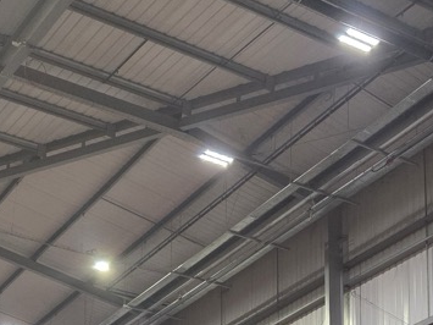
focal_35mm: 83
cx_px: 288
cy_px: 564
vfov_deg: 15.5
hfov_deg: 23.5
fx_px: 1038
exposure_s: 1/100
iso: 320
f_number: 1.7
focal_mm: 6.3
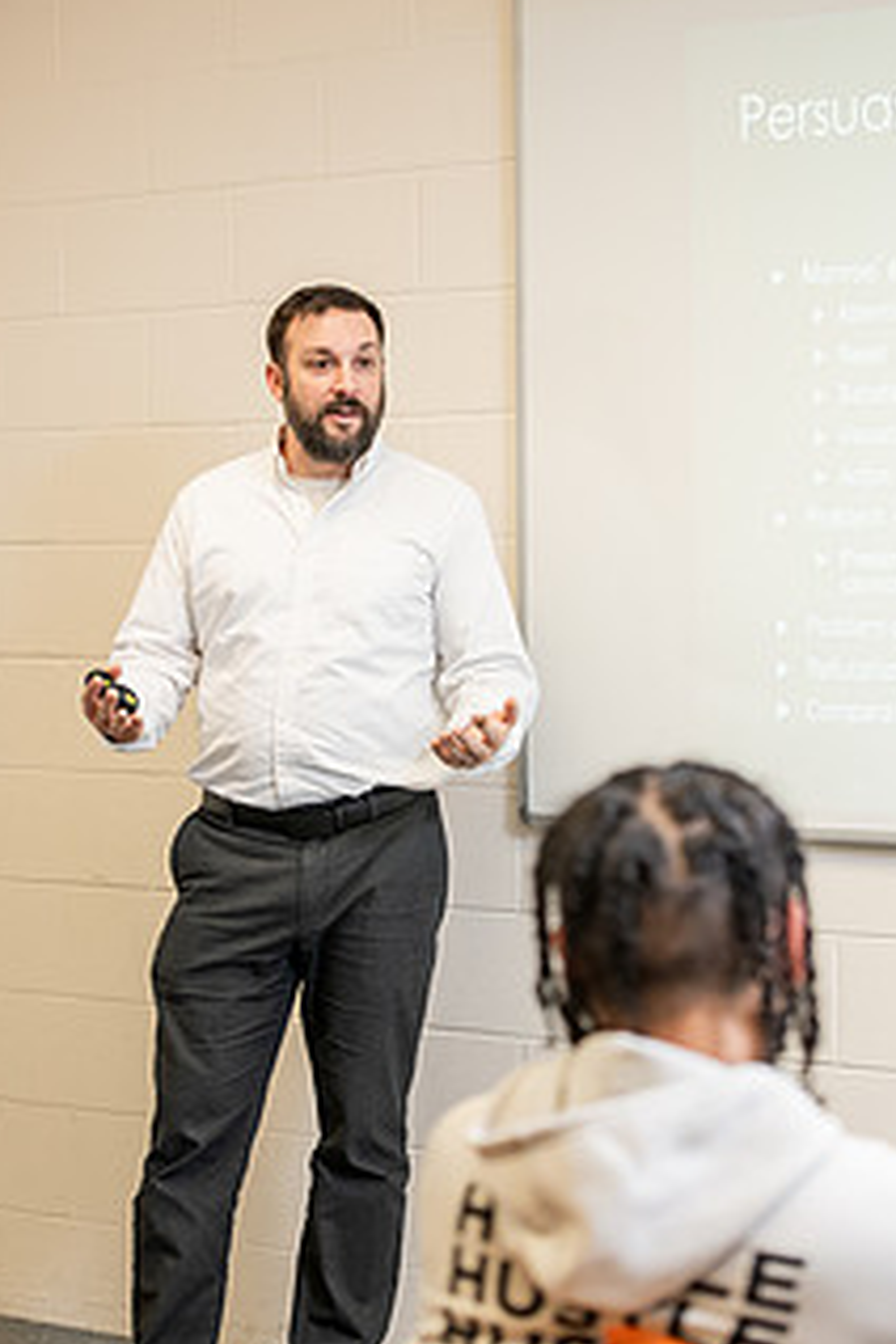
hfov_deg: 13.8
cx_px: 440
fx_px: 3696
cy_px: 693
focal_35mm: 99
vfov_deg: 20.6
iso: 800
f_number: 3.5
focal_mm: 70
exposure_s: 1/160
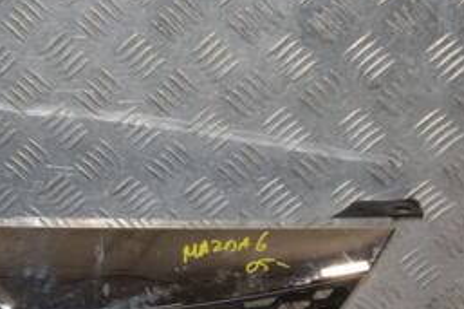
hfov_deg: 18.8
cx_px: -23
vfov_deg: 13.0
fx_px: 1352
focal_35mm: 105
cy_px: 251
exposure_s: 1/200
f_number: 14
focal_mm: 30
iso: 800
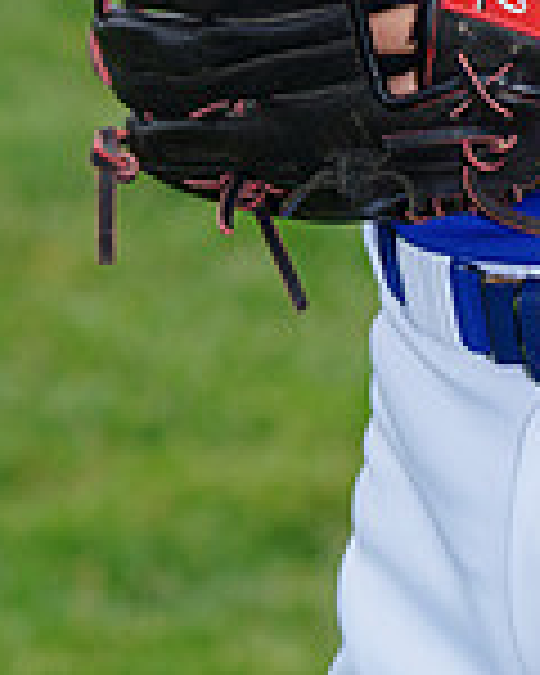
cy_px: -626
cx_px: 713
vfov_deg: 2.7
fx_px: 14464
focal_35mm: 724
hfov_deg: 2.1
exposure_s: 1/200
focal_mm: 200
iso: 200
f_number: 8
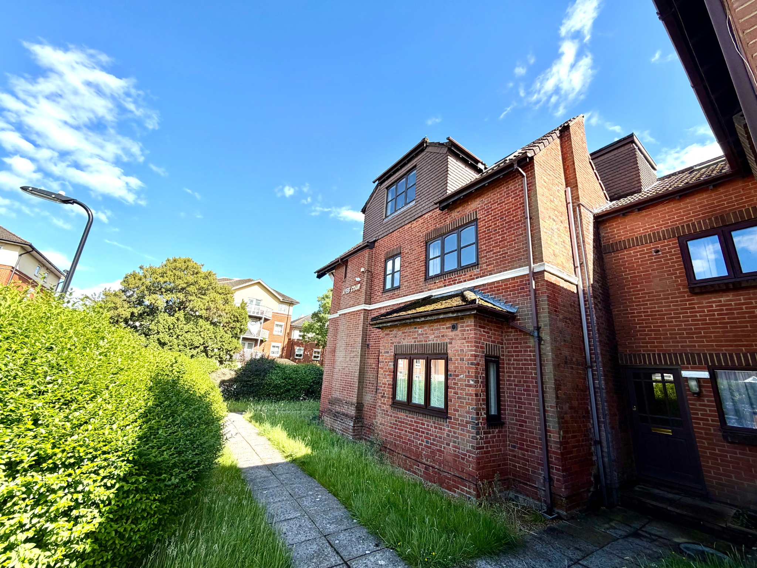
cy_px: 284
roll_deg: -3.9
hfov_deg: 102.1
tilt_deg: +16.7
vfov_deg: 85.7
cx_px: 378
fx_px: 306
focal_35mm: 14
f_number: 2.2
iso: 40
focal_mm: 2.22
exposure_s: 1/672
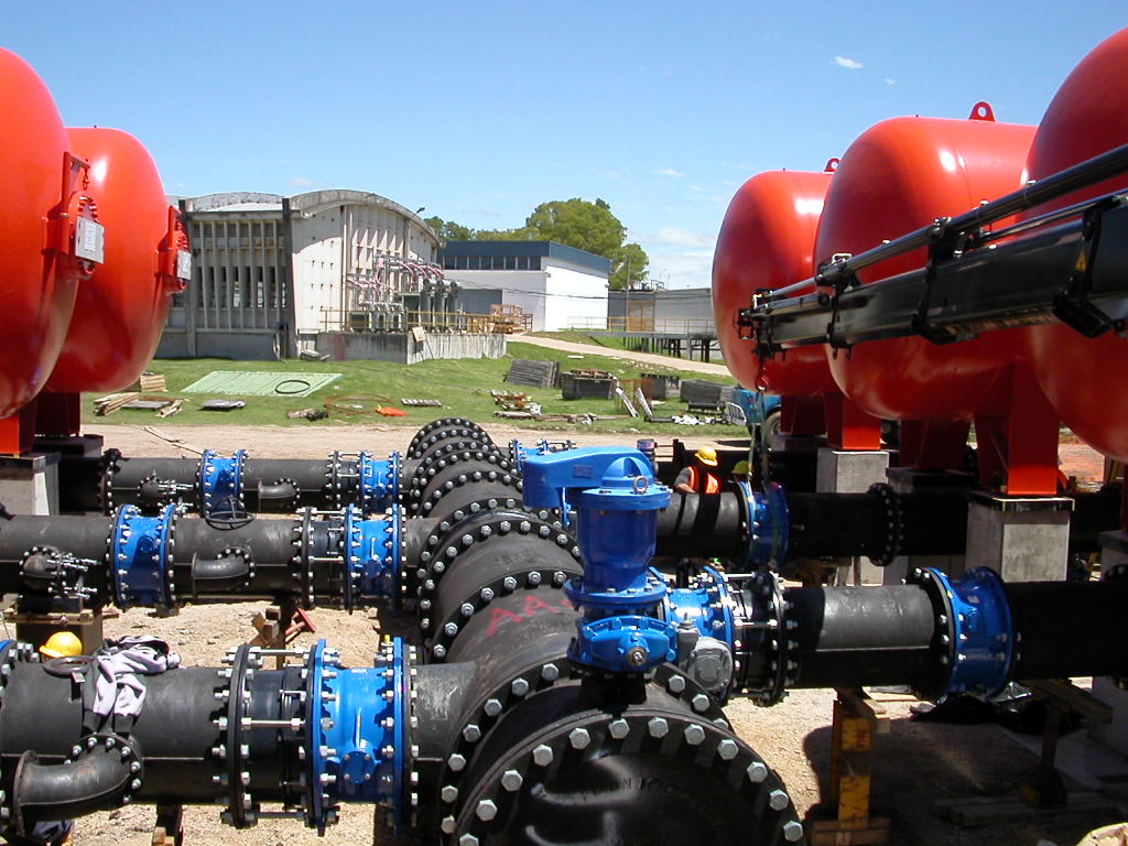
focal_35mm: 37
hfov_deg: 50.1
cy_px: 423
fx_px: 1206
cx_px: 564
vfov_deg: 38.7
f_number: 4.5
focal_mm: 5.6
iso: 100
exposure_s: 1/625
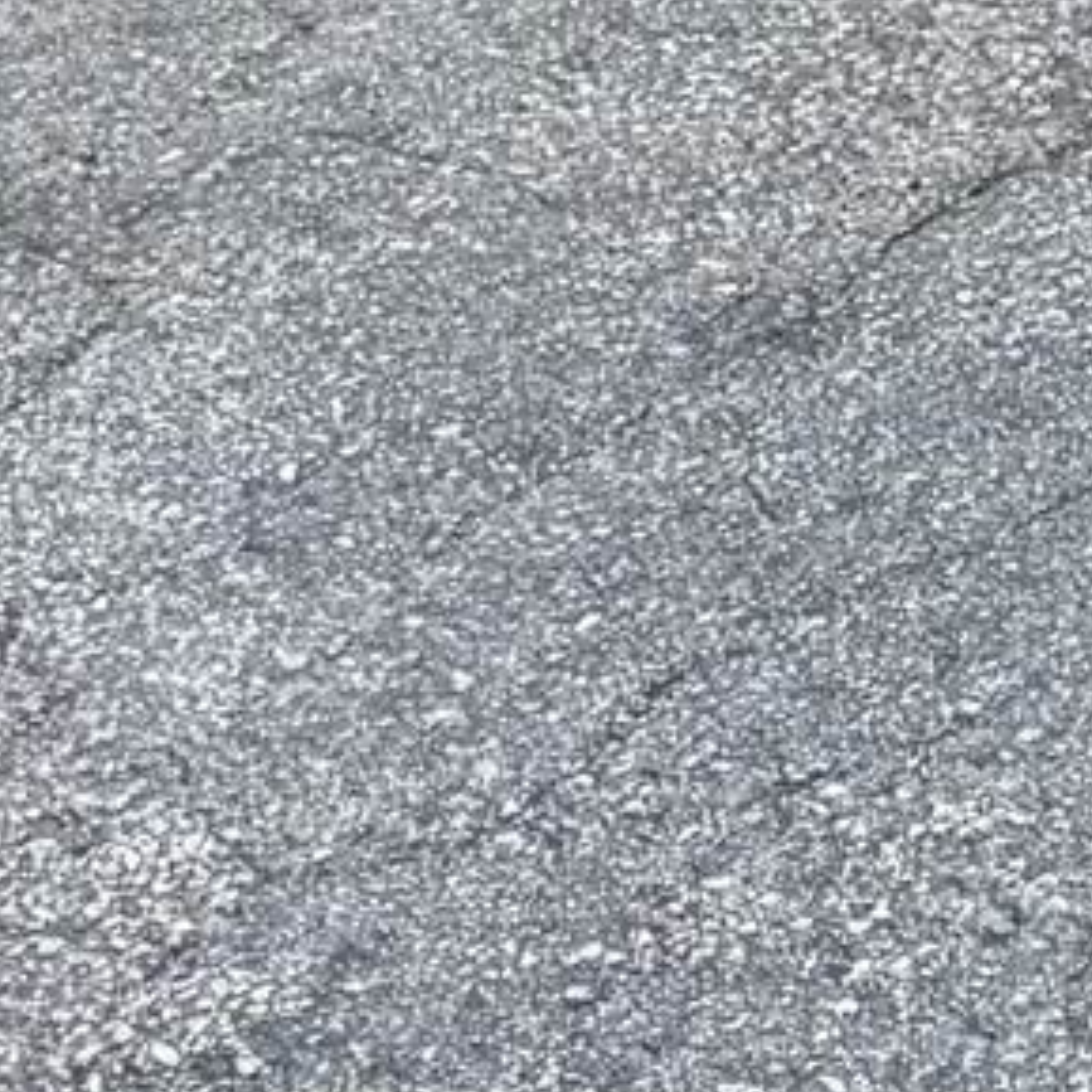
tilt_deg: +1.0
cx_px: 1901
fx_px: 6032
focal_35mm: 169
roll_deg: +0.3
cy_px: -2906
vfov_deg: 7.8
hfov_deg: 9.9
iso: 80
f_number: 1.78
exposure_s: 1/1553
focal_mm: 6.76
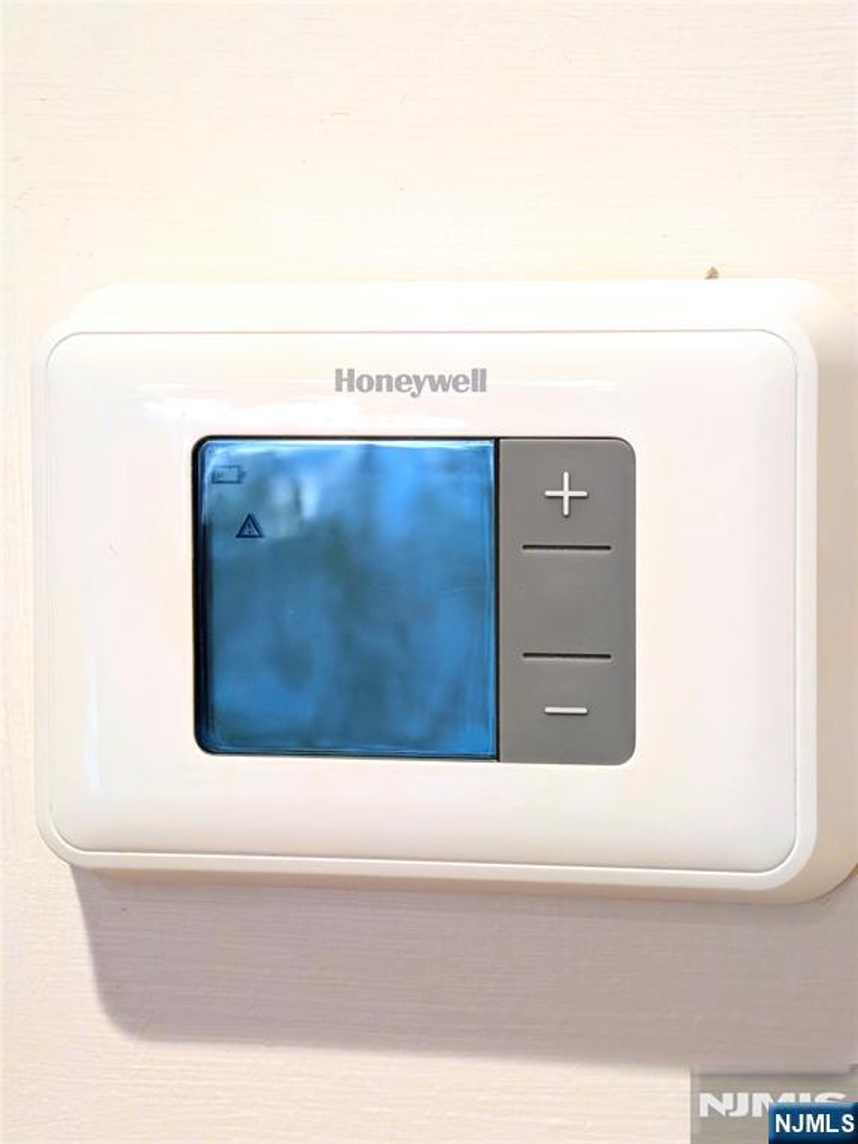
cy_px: 572
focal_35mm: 110
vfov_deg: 17.9
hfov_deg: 13.5
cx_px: 429
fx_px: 3635
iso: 724
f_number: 3.05
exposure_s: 1/120
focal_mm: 14.2
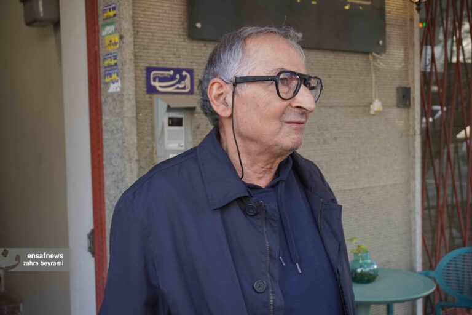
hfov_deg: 37.9
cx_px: 236
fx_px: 688
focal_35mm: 52
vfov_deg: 25.8
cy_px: 158
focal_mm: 35
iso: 1000
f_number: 5.6
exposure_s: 1/160
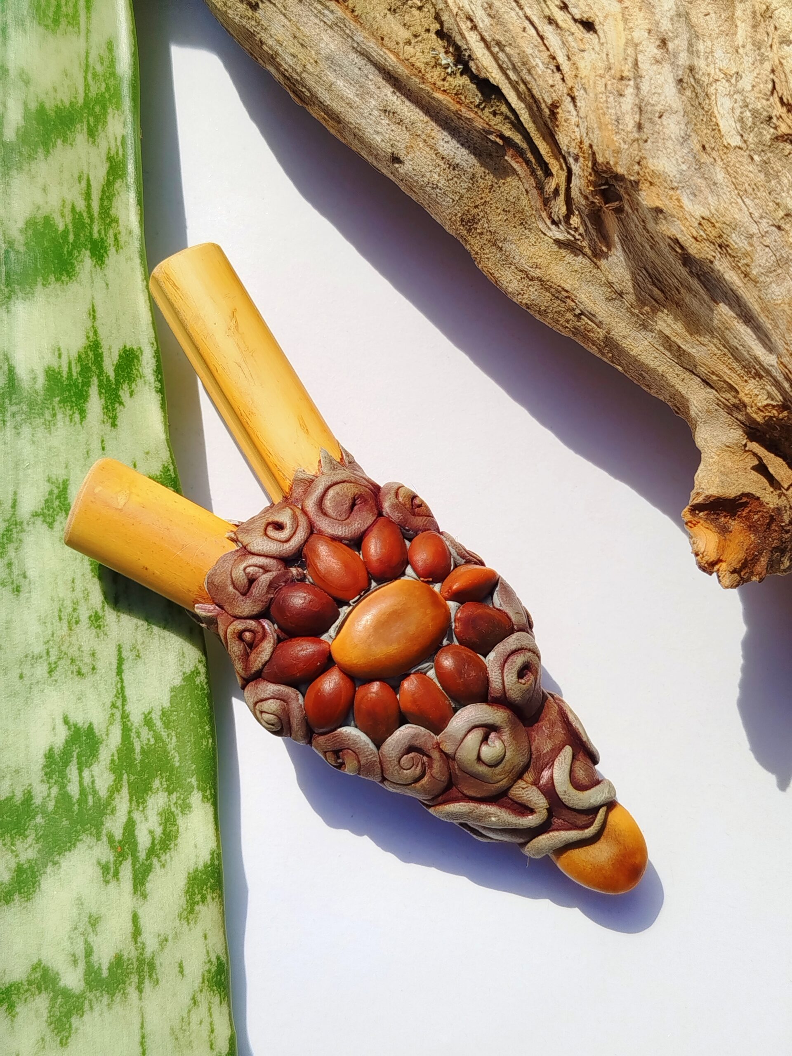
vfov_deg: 39.7
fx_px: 1464
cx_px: 396
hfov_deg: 30.3
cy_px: 528
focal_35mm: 48
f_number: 1.7
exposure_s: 1/1005
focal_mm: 5.31
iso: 50
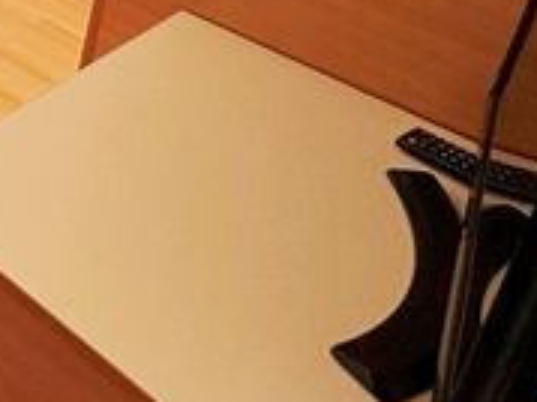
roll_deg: +1.8
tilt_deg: -19.5
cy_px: -210
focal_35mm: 55
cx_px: -404
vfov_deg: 21.8
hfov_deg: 22.5
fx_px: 853
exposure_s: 1/130
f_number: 2.2
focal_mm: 2.22
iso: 40
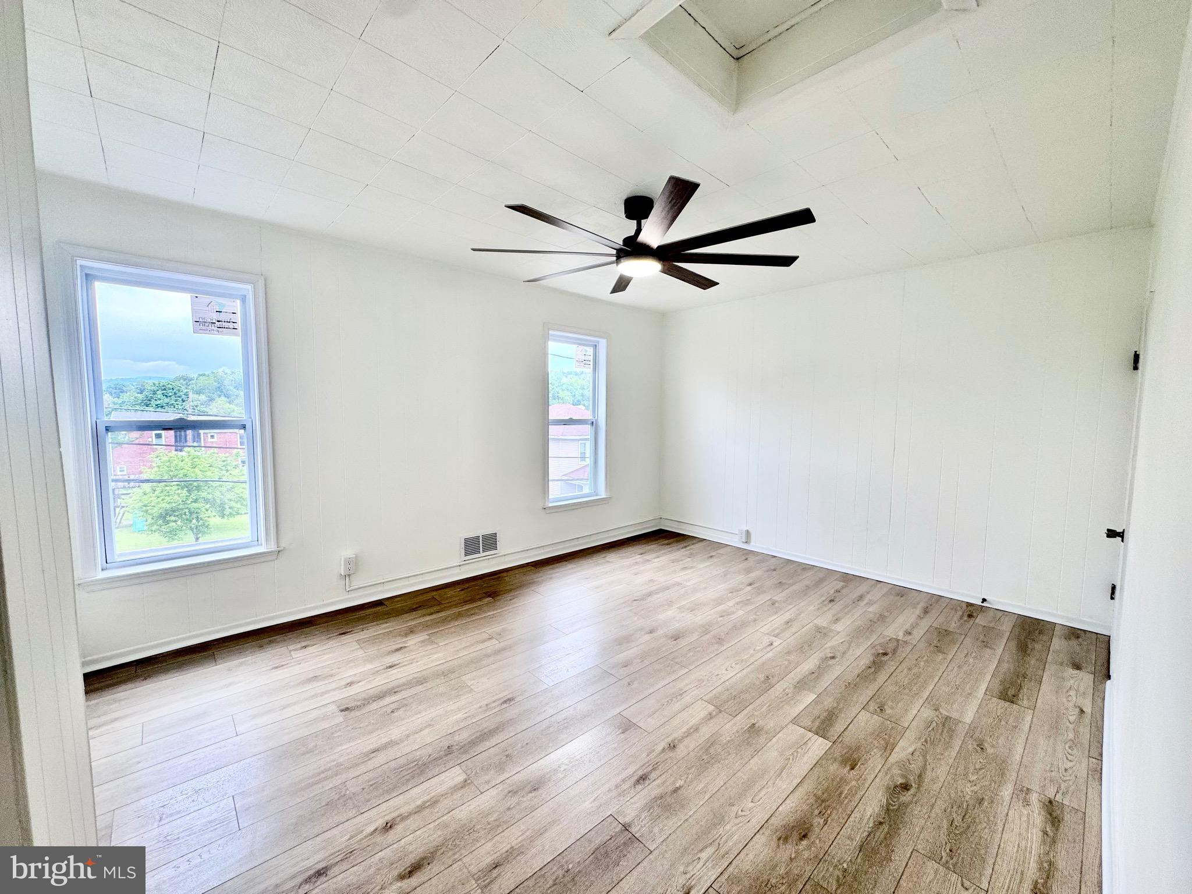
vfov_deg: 85.7
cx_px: 596
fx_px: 482
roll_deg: -0.2
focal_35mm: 14
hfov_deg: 102.1
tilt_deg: -4.9
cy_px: 447
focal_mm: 2.22
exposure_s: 1/114
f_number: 2.2
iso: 40
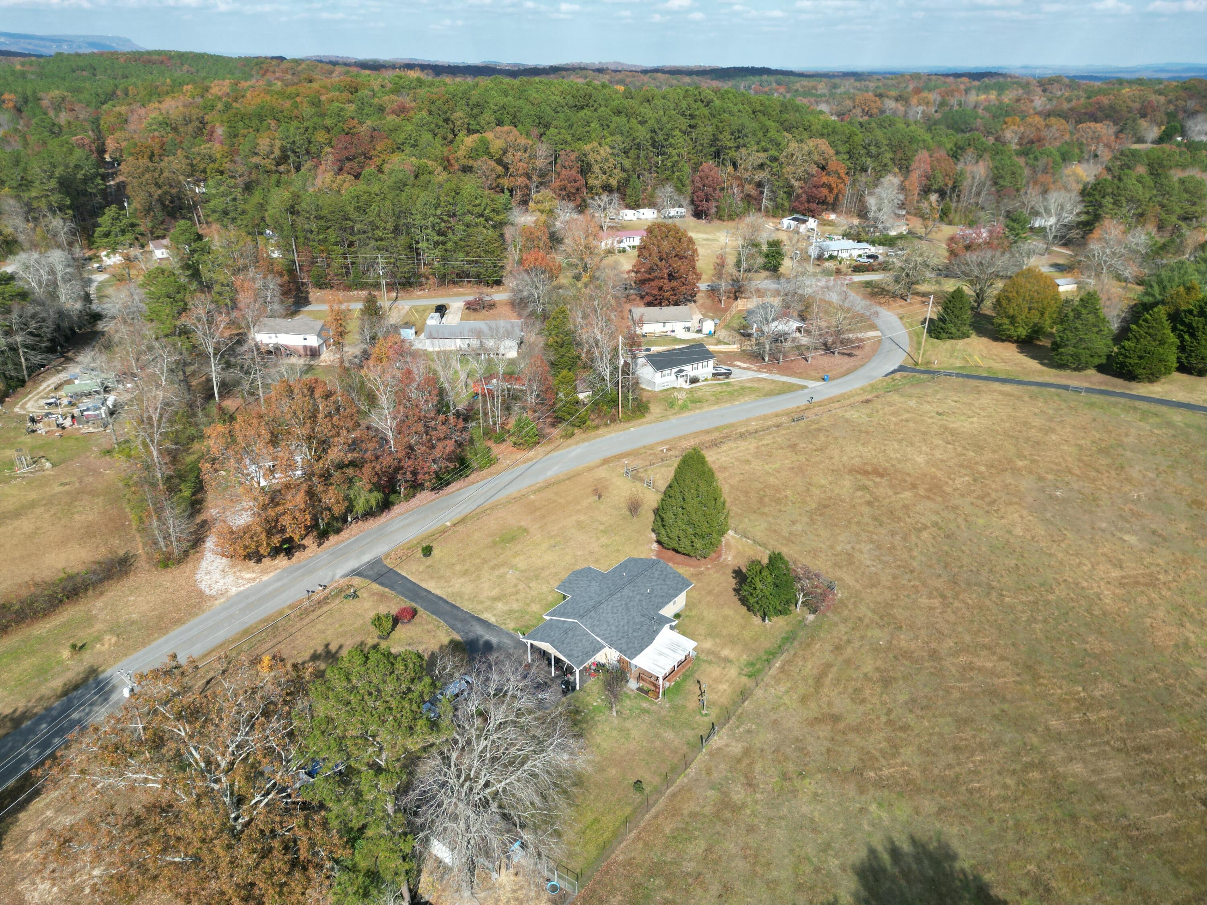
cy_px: 452
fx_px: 837
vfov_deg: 56.8
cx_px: 604
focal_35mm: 24
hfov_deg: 71.6
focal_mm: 6.72
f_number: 1.7
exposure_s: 1/2000
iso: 100
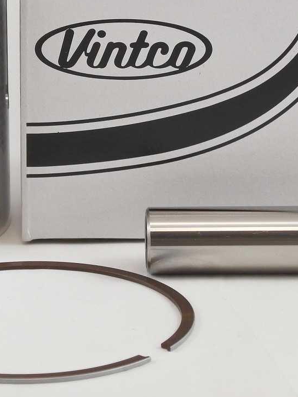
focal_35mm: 136
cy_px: 112
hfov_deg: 10.9
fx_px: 1562
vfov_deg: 14.5
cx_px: 45
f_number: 4.8
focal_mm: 21.4
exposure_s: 1/125
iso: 450
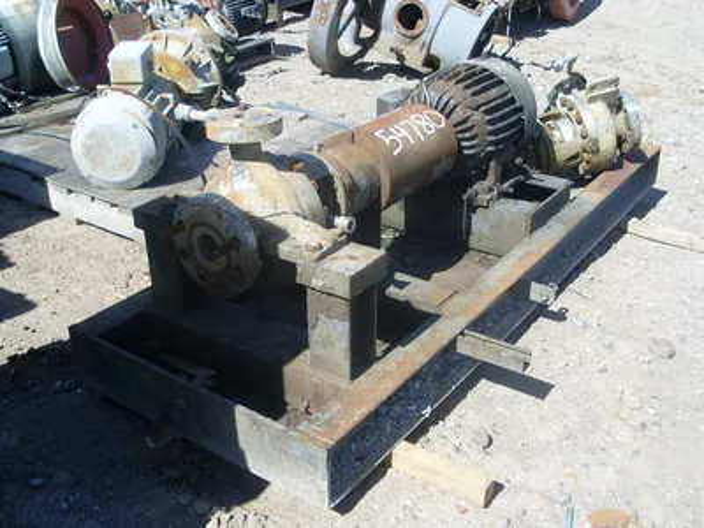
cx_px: 352
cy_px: 264
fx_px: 773
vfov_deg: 37.7
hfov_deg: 49.0
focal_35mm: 38
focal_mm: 6.3
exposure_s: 1/180
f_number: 7.7
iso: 80
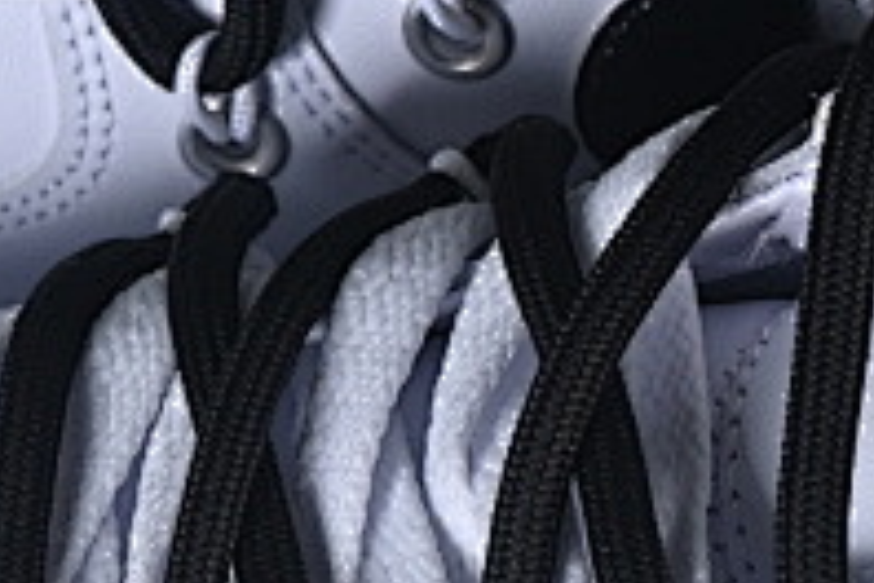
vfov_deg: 3.4
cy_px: 375
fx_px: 9953
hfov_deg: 5.0
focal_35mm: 410
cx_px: 675
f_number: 7.1
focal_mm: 50
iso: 160
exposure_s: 1/80
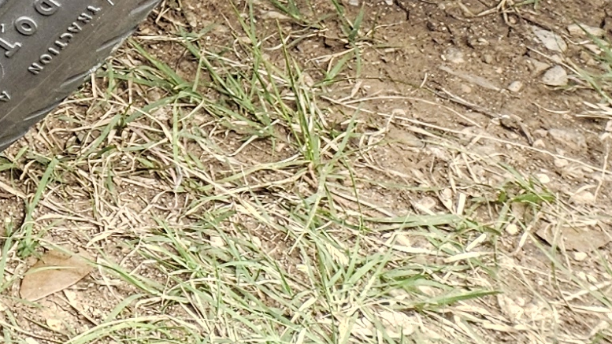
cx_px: -818
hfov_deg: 13.0
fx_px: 2093
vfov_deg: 8.0
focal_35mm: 129
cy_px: -713
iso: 80
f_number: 1.8
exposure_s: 1/180
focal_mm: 5.4
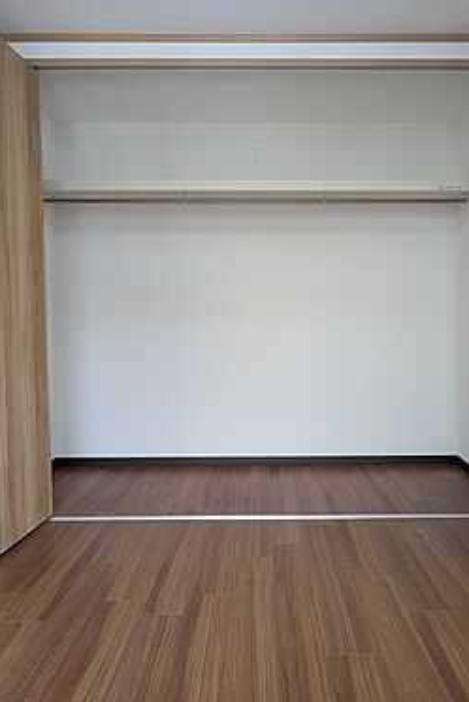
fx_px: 488
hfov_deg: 51.2
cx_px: 266
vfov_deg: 71.3
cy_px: 316
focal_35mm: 25
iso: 51
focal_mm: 1.83
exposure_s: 1/30
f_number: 2.2
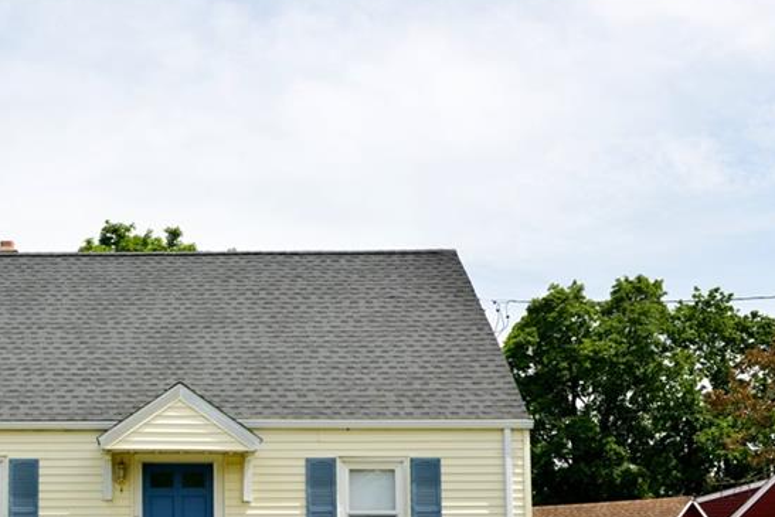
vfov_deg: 22.8
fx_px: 1249
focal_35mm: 58
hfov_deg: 33.3
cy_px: 465
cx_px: 135
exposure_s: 1/800
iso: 640
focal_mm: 31
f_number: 10
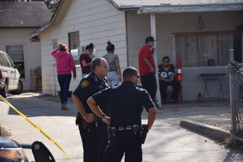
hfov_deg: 14.4
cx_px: 122
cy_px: 81
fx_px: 962
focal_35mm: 142
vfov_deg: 9.6
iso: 400
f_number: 5.6
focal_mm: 95
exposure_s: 1/1600
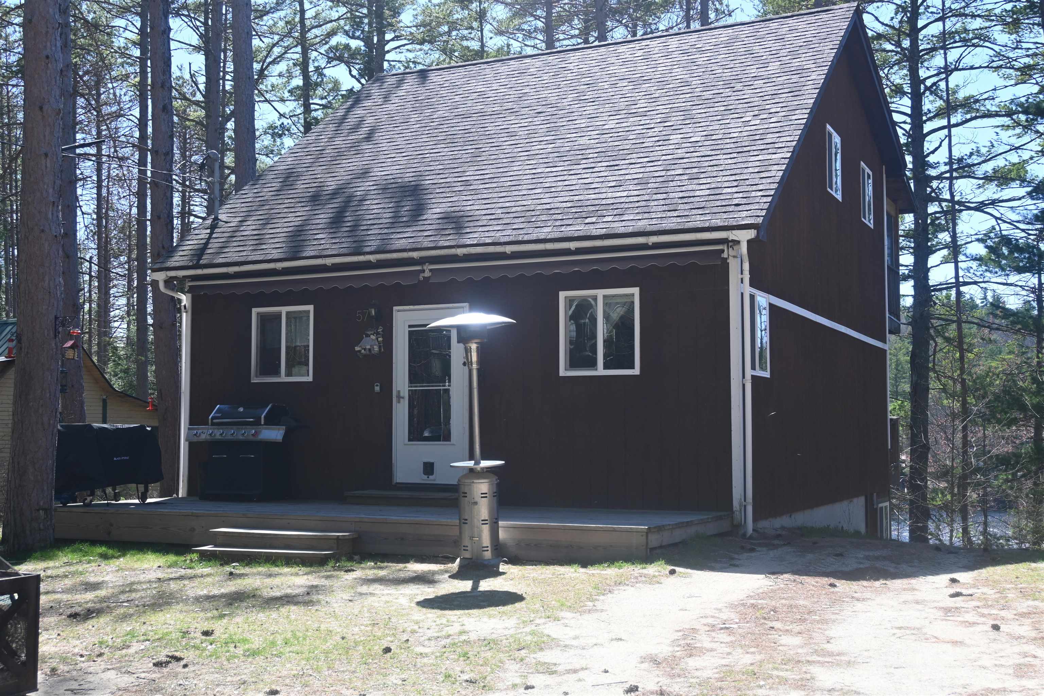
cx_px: 522
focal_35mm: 41
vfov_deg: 32.4
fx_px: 1196
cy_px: 348
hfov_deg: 47.2
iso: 125
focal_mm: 27.5
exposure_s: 1/250
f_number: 5.6
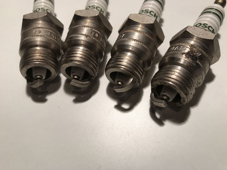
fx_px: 184
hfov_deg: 63.4
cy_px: 85
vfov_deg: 49.7
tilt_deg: -57.2
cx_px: 114
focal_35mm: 28
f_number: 1.8
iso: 32
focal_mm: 3.99
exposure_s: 1/100
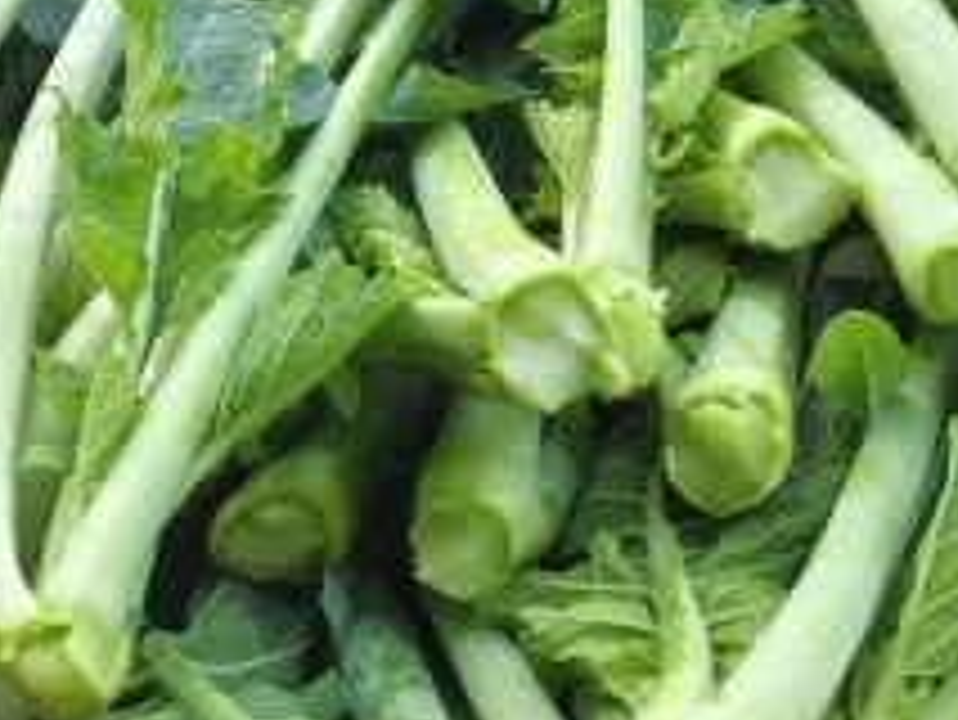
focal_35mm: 135
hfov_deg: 14.6
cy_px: 464
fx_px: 3738
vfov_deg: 11.0
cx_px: 396
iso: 50
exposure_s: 1/178
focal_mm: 5.75
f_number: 2
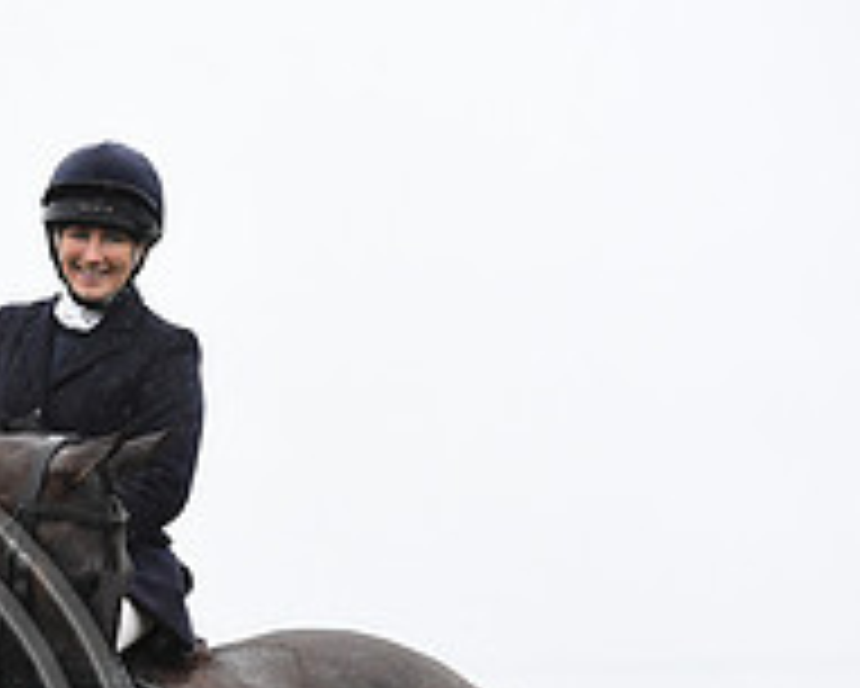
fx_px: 7258
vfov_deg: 5.4
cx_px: -360
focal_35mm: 285
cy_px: 787
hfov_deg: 6.7
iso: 4000
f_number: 4.5
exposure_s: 1/800
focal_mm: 100
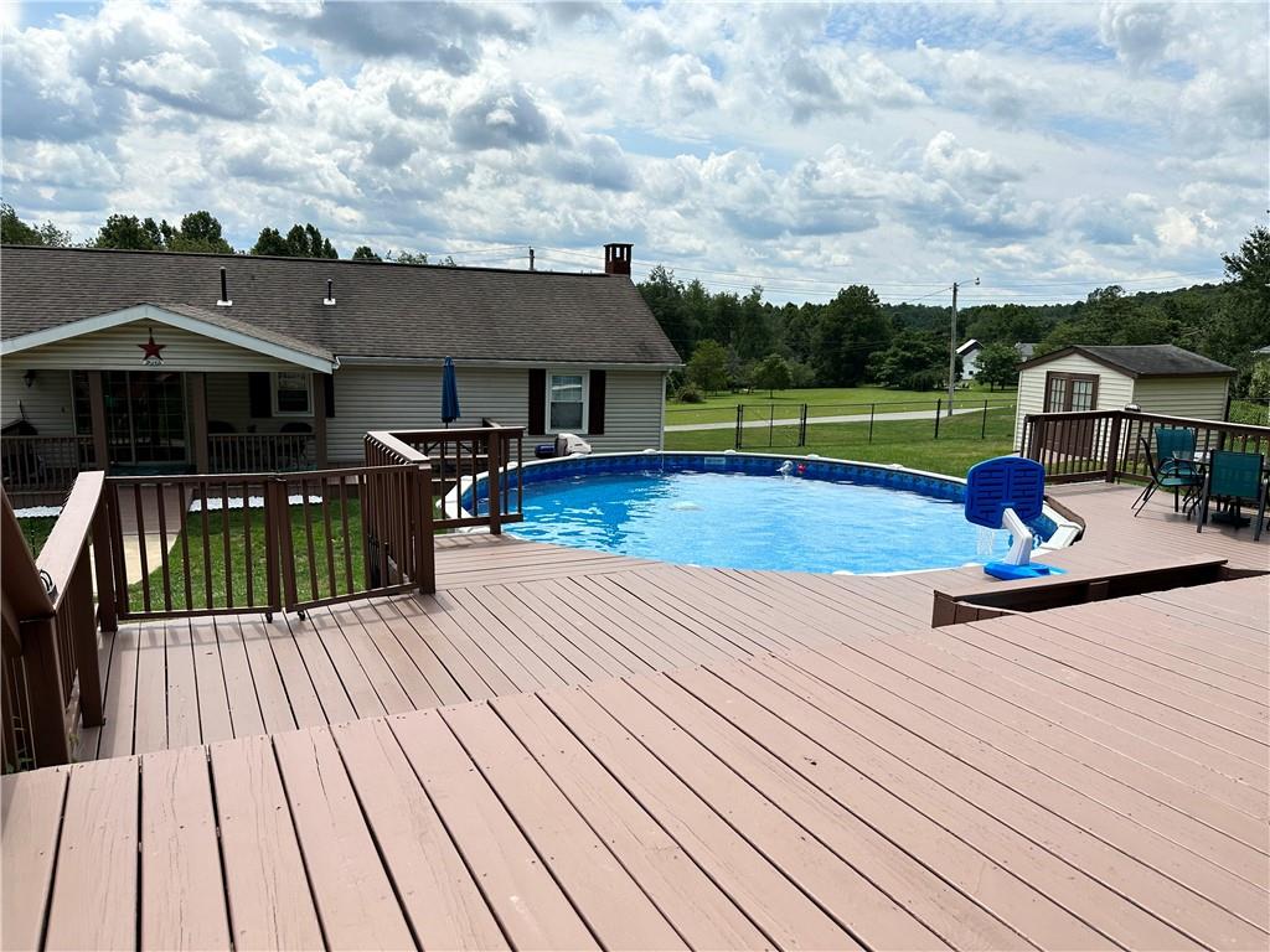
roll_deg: -1.5
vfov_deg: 56.8
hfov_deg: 71.6
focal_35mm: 24
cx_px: 635
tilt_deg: -10.9
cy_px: 476
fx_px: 881
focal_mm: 6.86
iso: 80
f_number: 1.78
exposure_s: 1/8197
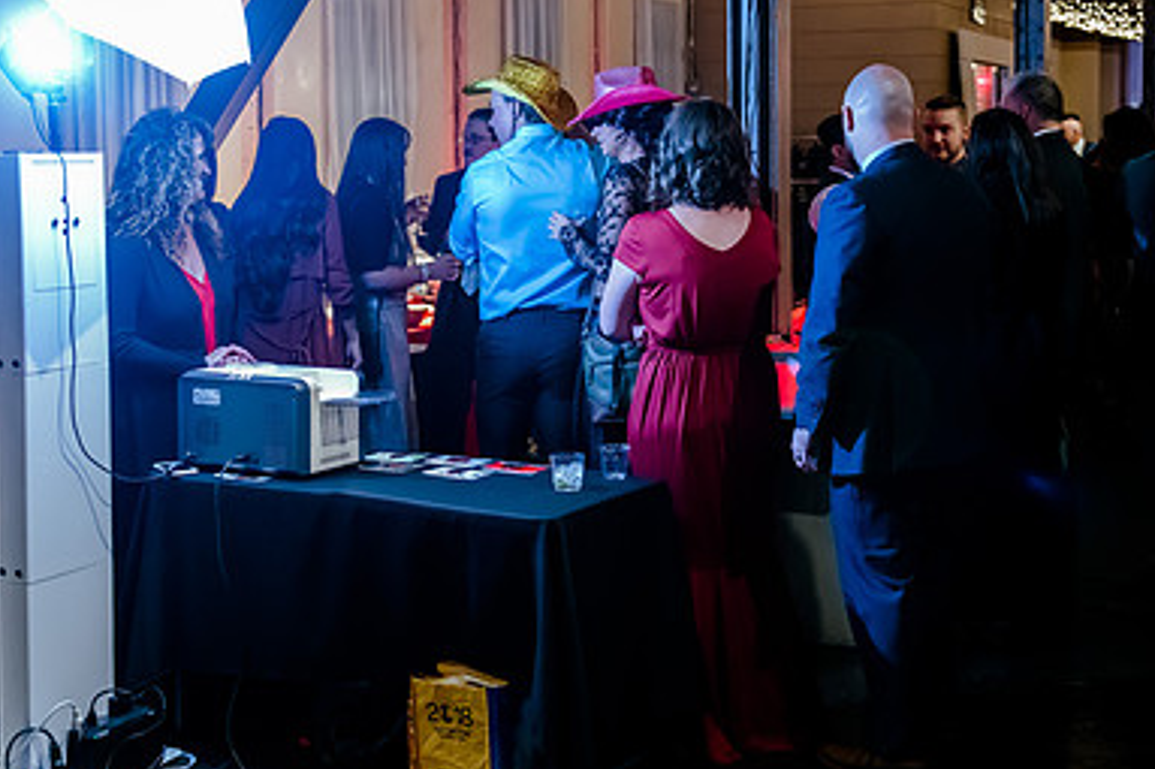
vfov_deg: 23.6
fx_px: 1828
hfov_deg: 35.0
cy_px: 253
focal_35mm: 57
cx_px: 498
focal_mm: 35
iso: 4000
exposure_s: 1/125
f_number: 2.8
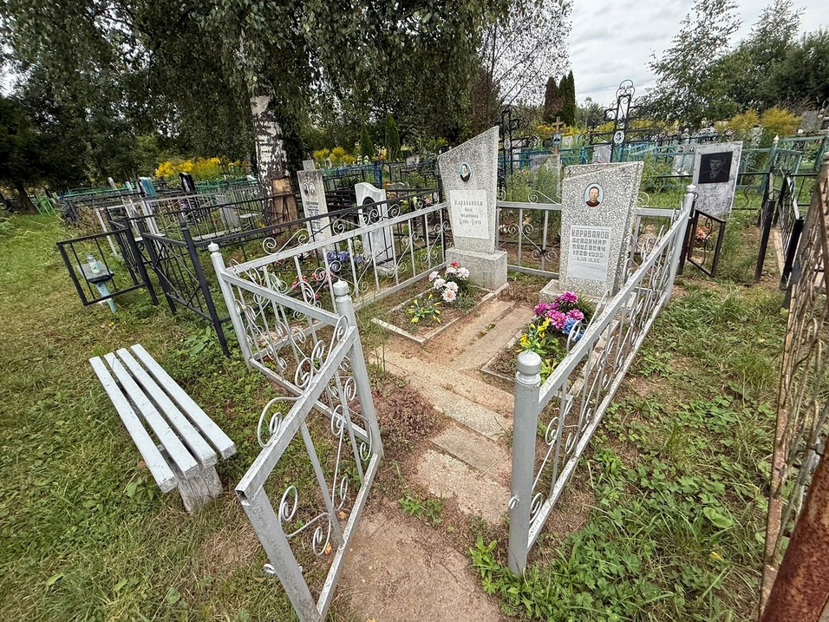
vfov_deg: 81.7
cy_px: 298
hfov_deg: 98.2
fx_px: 359
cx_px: 413
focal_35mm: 15
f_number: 2.2
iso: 50
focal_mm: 2.22
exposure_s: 1/522
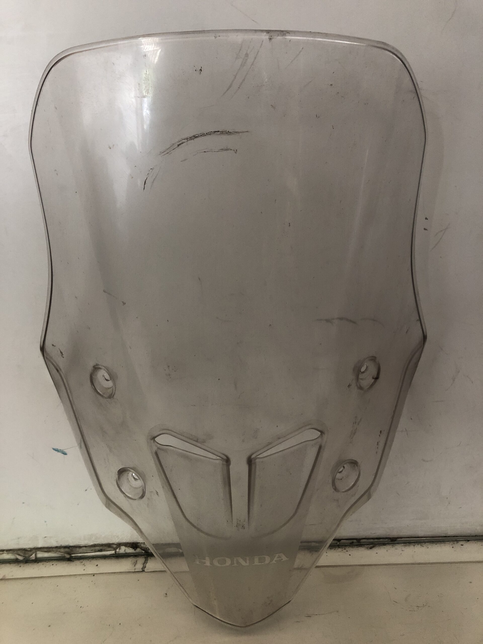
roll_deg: +1.7
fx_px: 521
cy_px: 322
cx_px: 242
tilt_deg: -13.3
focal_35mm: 28
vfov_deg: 63.4
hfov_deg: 49.7
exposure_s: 1/15
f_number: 1.8
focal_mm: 3.99
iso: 50
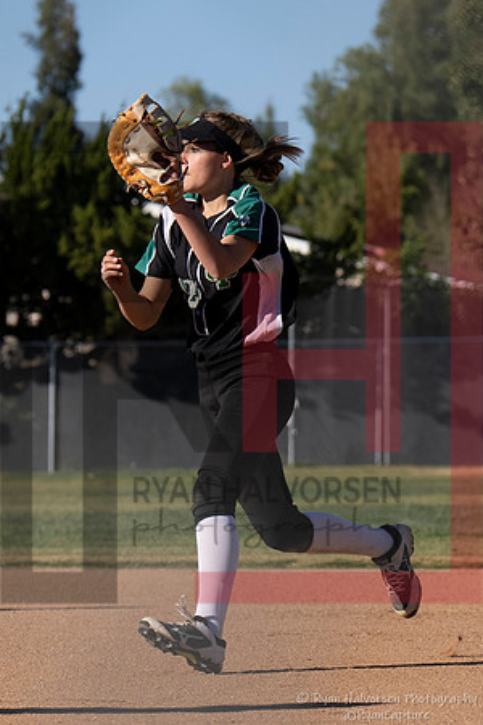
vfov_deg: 6.5
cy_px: 89
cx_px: 276
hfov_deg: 4.4
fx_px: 6329
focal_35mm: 314
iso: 200
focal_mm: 97
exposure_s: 1/2500
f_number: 4
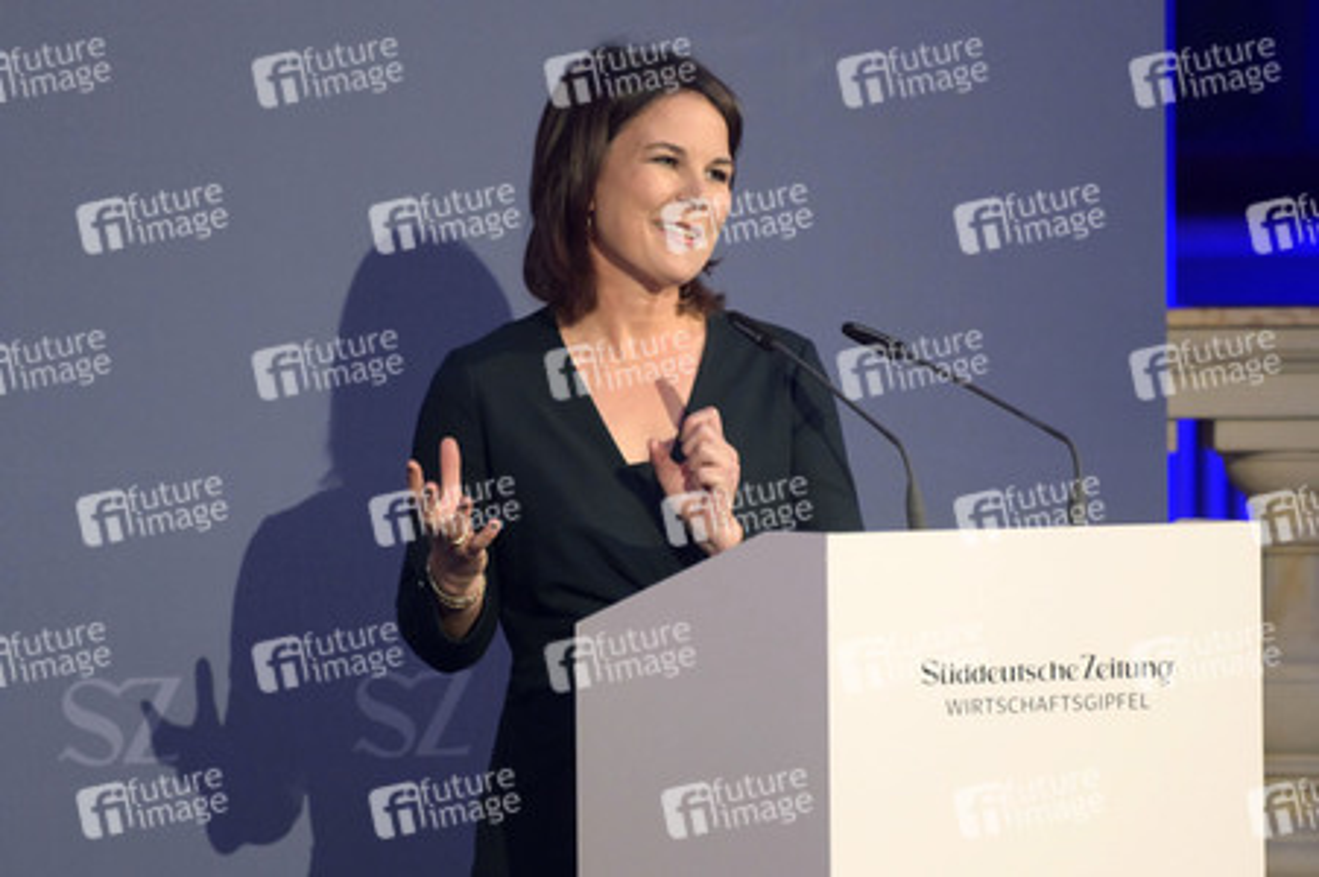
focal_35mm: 500
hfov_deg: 4.1
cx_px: 660
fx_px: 18306
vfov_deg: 2.7
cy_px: 438
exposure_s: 1/250
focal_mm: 500
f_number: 5.6
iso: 10000
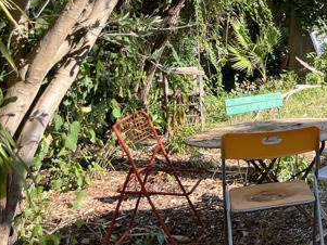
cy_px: 31
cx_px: 425
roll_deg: +0.6
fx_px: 652
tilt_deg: -1.2
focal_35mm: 69
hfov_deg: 24.6
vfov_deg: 20.9
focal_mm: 5.1
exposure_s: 1/571
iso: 50
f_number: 1.6
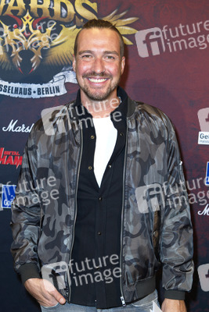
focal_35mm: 48
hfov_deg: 28.1
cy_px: 156
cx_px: 104
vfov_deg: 41.1
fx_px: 418
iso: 500
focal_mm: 48
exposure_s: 1/250
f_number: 5
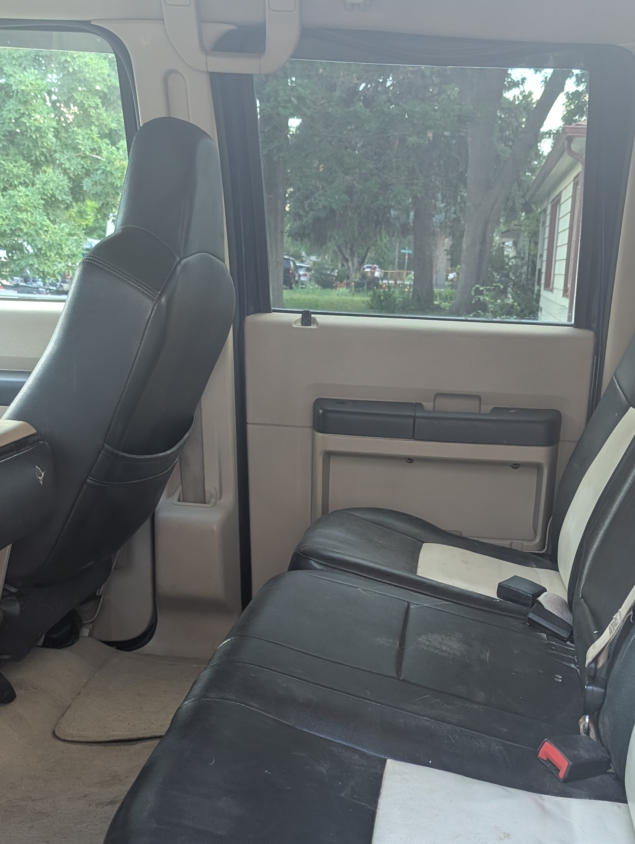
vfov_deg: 42.3
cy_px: 645
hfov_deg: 33.5
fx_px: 1049
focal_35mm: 43
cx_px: 395
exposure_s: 1/65.1
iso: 242
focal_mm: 6.9
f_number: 1.68
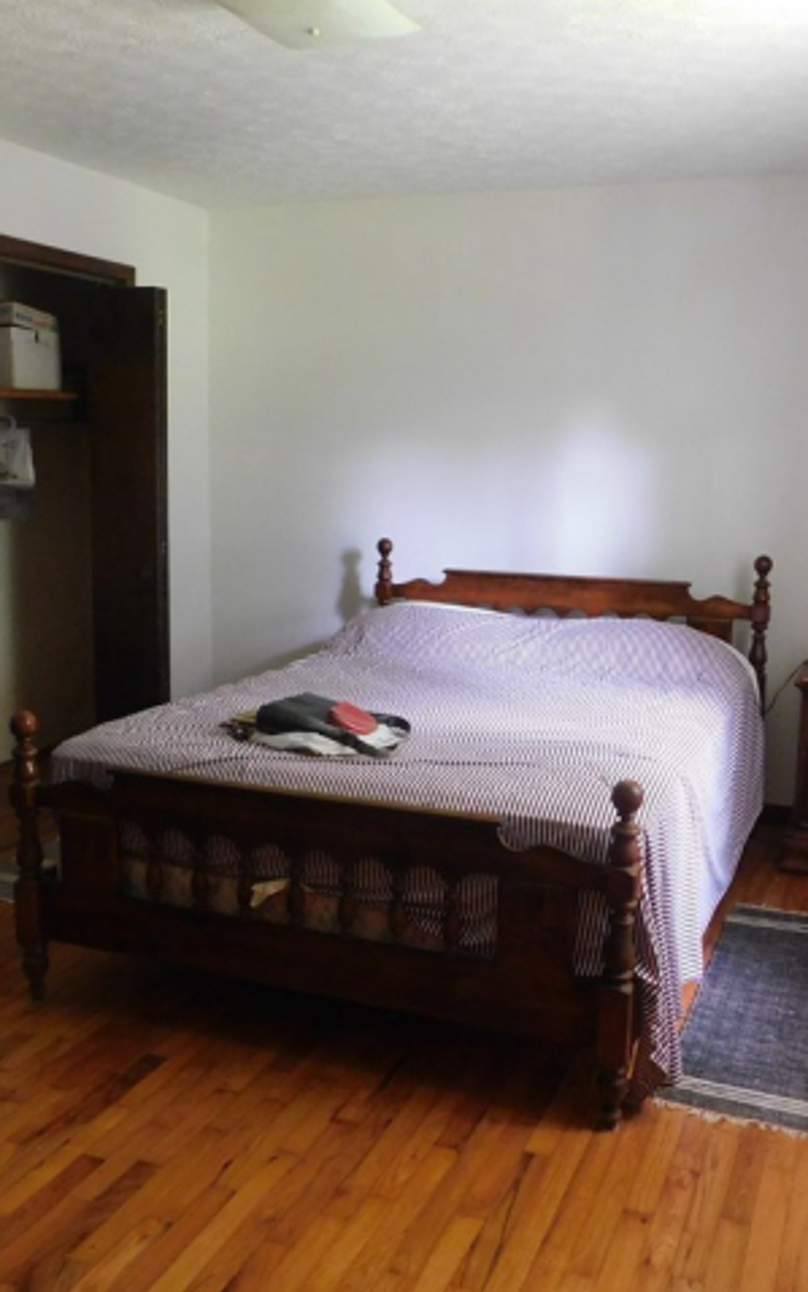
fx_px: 1197
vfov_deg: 56.7
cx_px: 453
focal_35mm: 34
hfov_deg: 37.2
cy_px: 665
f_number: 3
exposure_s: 1/10
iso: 400
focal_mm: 4
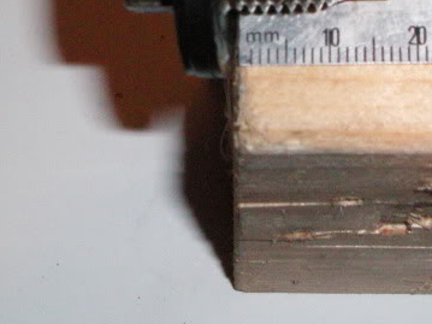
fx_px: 2058
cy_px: 1
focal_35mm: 165
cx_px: 307
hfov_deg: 12.0
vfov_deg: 8.9
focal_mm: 12.3
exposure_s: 1/80
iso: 400
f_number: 6.5
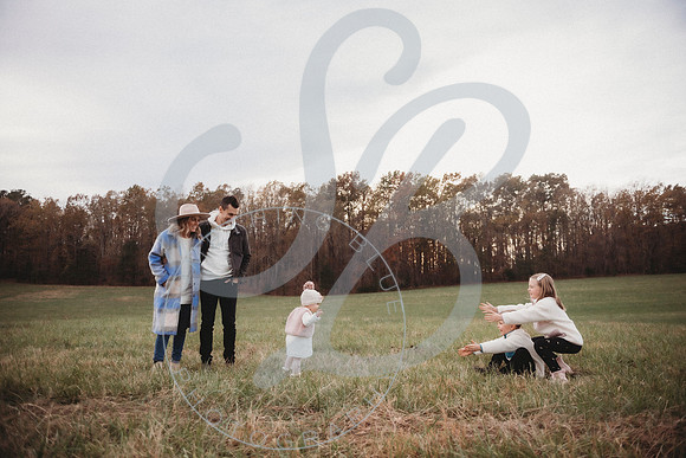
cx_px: 343
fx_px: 457
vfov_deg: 53.2
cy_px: 229
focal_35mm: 24
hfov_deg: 73.7
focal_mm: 24
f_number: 2.8
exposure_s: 1/250
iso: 250
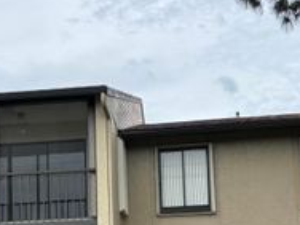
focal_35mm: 69
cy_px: 237
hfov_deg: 28.1
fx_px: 598
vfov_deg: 20.5
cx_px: 123
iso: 50
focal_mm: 5.96
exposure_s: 1/3650
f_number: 1.6
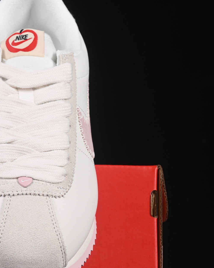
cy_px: 160
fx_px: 1251
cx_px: -36
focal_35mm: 158
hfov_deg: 9.7
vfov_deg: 12.2
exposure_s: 1/80
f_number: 8
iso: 160
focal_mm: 50
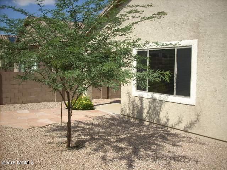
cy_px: 85
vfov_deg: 38.7
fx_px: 243
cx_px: 114
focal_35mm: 37
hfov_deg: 50.1
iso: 64
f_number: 5.6
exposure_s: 1/297
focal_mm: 6.2
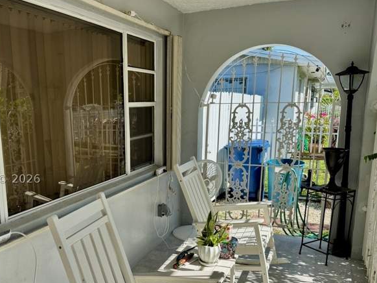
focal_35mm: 33
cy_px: 178
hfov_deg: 54.6
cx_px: 135
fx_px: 359
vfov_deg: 42.6
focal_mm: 6.76
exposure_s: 1/2506
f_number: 1.78
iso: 80
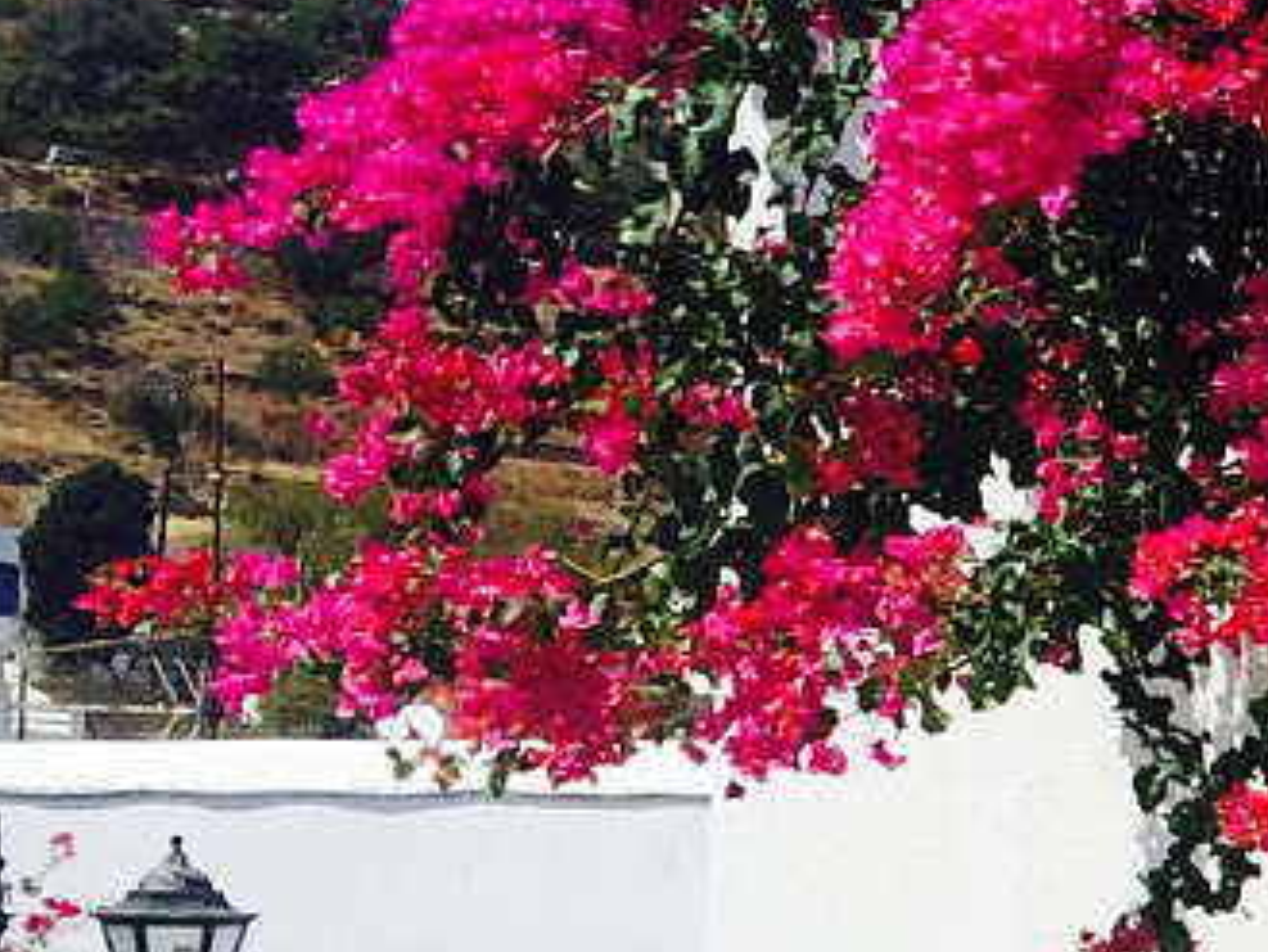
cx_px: 2698
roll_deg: -0.5
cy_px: 863
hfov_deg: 12.1
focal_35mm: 141
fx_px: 5167
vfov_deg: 10.5
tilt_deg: +1.4
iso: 32
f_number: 2.2
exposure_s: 1/4566
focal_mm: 4.15
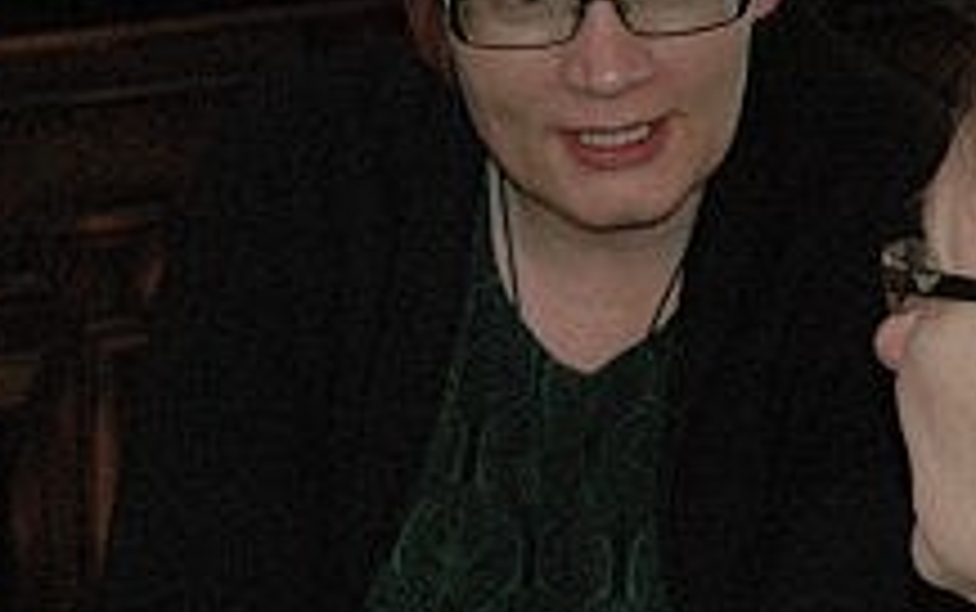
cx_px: 279
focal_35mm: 254
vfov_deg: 5.2
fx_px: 6761
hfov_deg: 8.2
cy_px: 612
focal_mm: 60
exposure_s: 1/60
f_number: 5
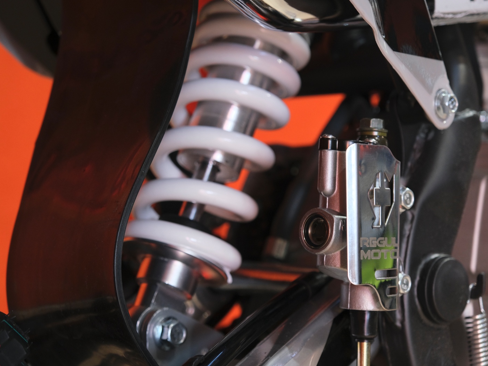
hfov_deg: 24.4
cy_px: 183
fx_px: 1128
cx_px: 242
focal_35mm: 80
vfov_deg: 18.4
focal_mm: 48.5
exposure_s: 1/100
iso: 1250
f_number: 4
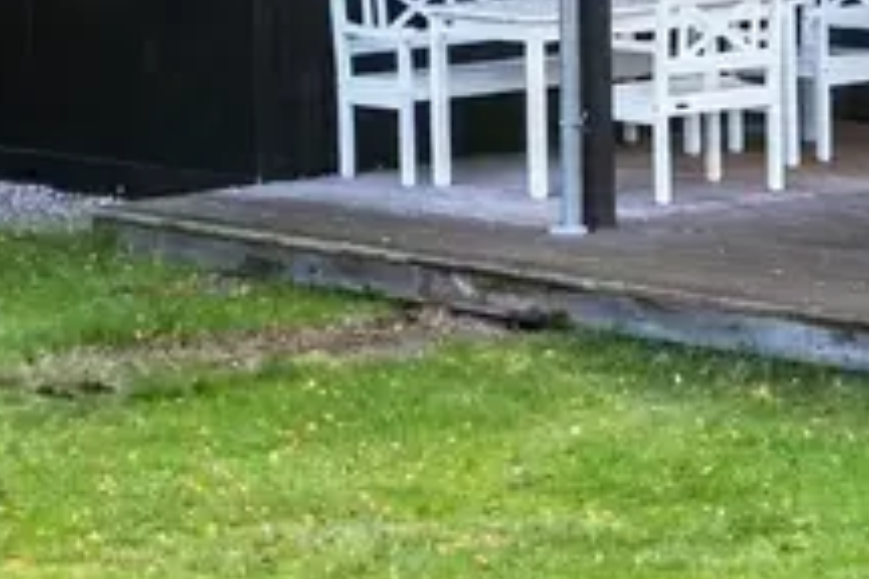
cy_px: -153
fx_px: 5624
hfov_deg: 8.6
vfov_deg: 5.9
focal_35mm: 233
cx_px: 1324
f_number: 9
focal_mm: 35
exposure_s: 1/20
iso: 400
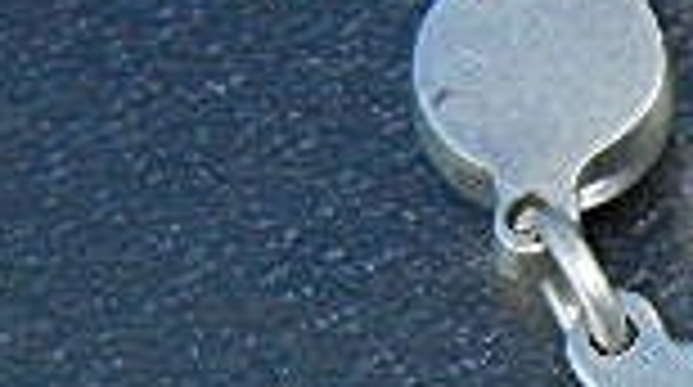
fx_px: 4329
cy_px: 297
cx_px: 1274
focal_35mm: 236
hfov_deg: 8.8
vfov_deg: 5.1
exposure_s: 1/30
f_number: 7.8
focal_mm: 9.3
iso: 800
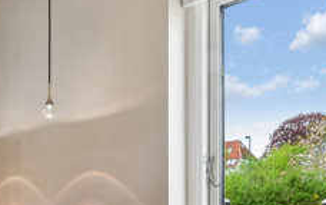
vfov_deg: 24.4
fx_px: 445
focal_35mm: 50
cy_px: 217
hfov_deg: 39.2
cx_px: 82
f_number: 10
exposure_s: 1/3.33
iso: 200
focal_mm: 14
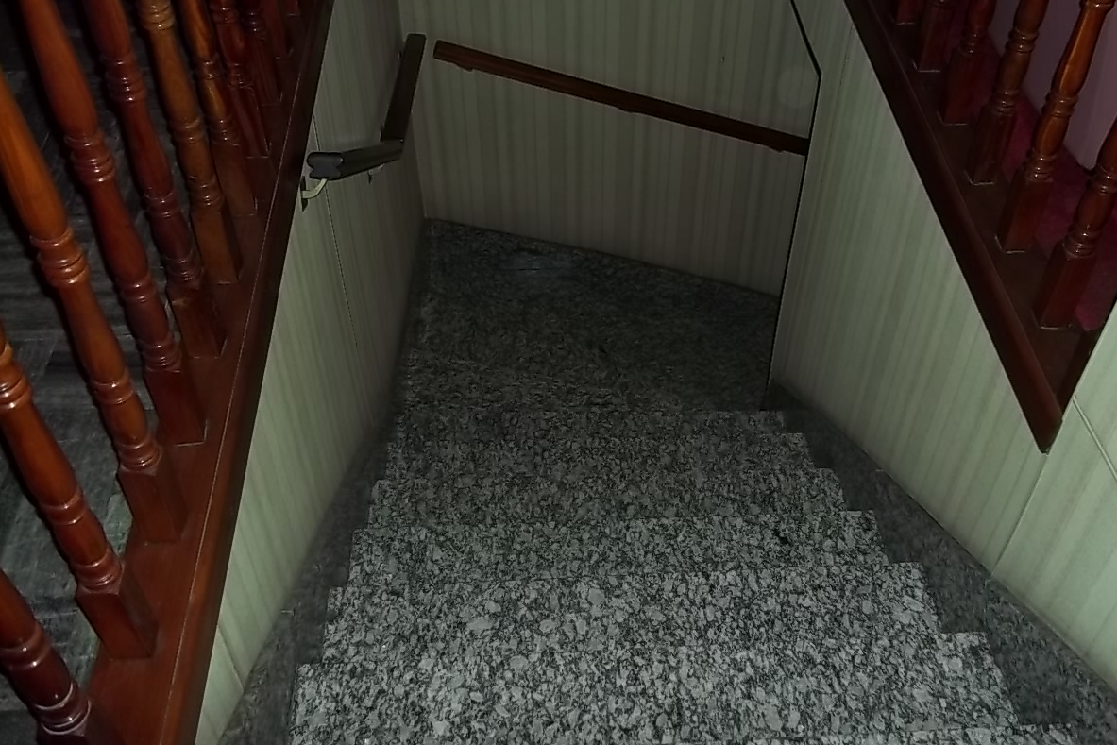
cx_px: 589
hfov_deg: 53.1
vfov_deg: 36.9
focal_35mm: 36
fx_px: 1117
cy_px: 359
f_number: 2.9
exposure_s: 1/30
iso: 80
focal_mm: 5.7
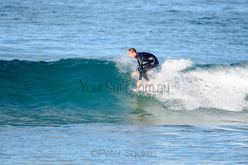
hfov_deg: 3.4
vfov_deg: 2.2
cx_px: 127
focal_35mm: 613
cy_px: 80
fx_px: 4226
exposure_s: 1/2000
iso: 320
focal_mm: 500
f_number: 5.6
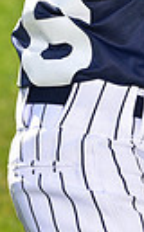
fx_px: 3631
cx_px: 98
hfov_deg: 2.3
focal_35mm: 575
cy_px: -153
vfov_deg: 3.6
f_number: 6.3
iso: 100
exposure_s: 1/250
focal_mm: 125
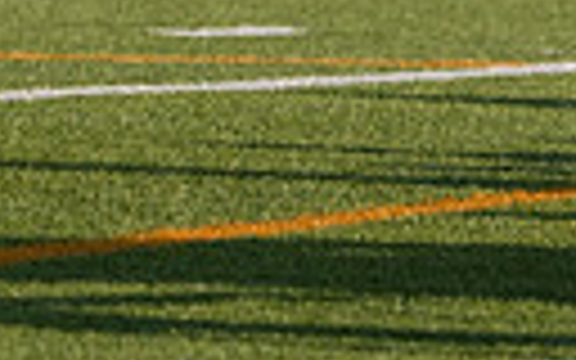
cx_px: -114
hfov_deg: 1.5
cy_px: -414
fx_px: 22040
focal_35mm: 1404
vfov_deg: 0.9
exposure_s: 1/1250
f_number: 5.6
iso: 160
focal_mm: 265
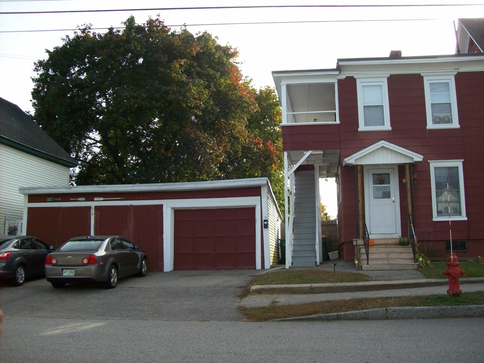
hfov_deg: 51.4
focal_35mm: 36
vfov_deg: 39.7
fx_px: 503
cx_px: 242
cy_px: 182
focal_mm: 6
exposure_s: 1/562
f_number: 2.7
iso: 80
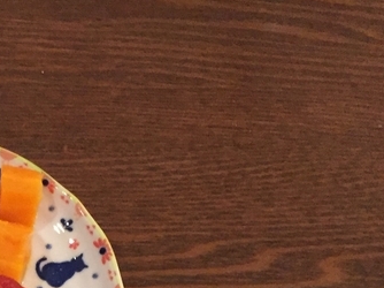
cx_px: -84
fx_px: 987
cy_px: 343
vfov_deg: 15.9
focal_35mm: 89
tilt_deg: -64.6
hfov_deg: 20.5
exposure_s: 1/30
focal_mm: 4.15
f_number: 2.2
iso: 250
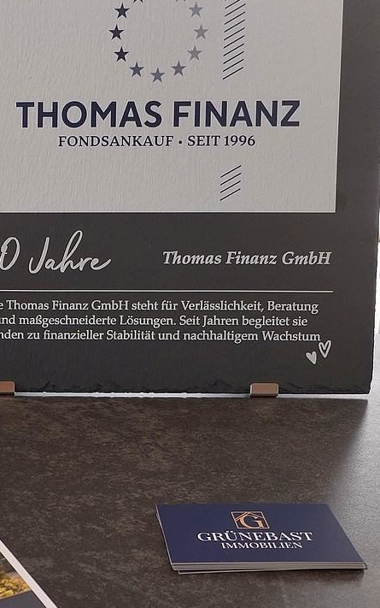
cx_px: 15
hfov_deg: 21.4
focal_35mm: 59
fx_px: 977
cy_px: 452
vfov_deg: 33.9
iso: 146
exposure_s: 1/100
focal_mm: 4.75
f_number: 1.8
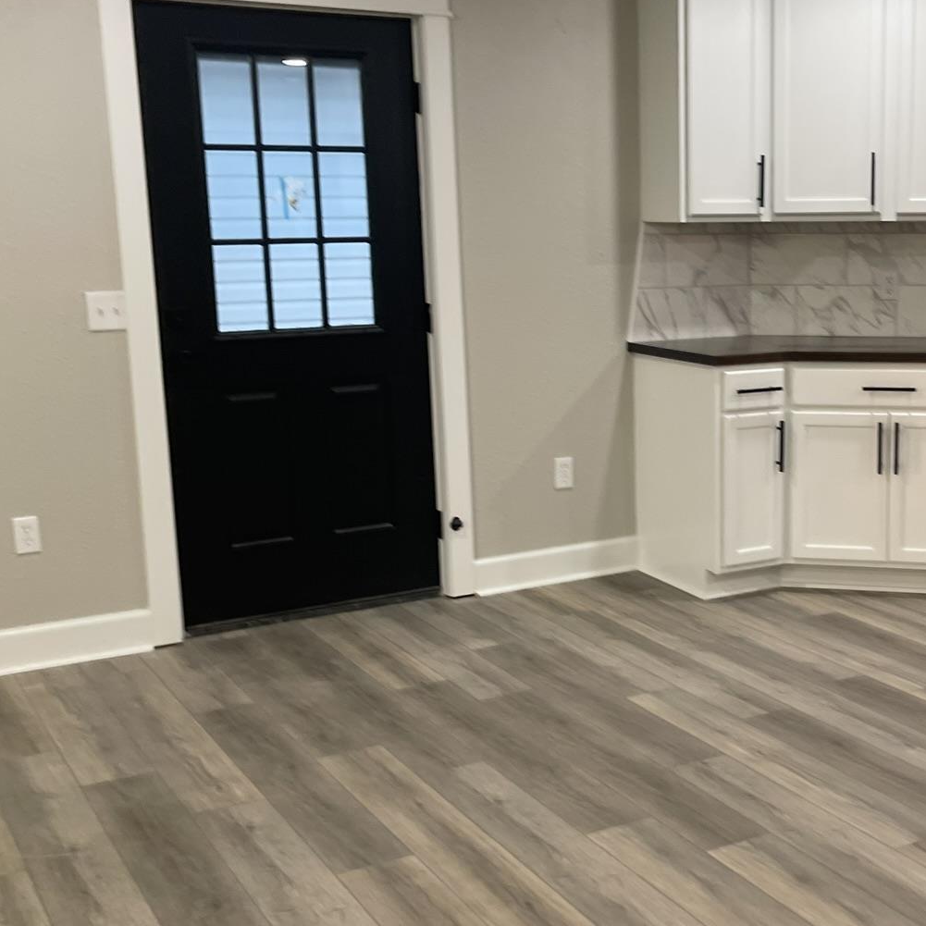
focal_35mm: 47
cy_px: 467
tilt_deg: -9.1
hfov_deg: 35.4
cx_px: 680
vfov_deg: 36.1
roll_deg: +0.2
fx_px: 1422
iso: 100
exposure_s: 1/60
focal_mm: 5.1
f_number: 1.6
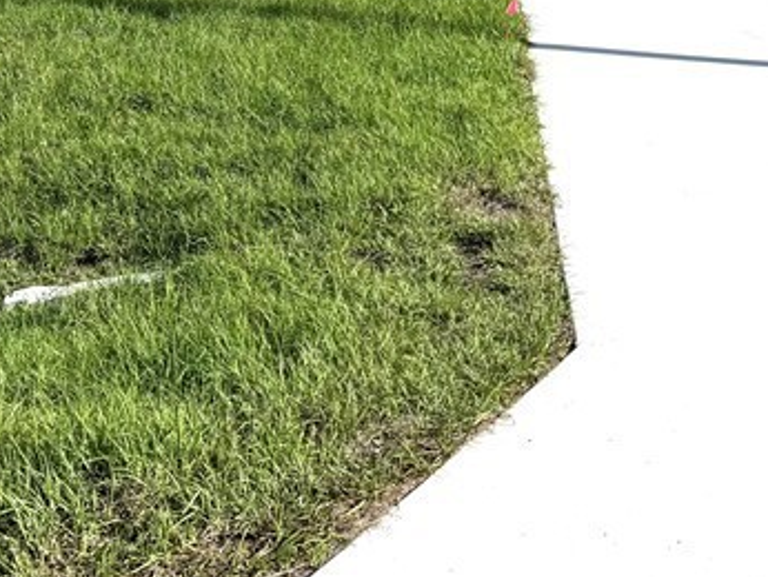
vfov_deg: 18.7
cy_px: -242
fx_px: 1576
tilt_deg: +4.9
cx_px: 251
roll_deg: +0.2
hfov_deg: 27.2
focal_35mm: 71
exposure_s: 1/5319
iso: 80
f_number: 1.78
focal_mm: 6.76
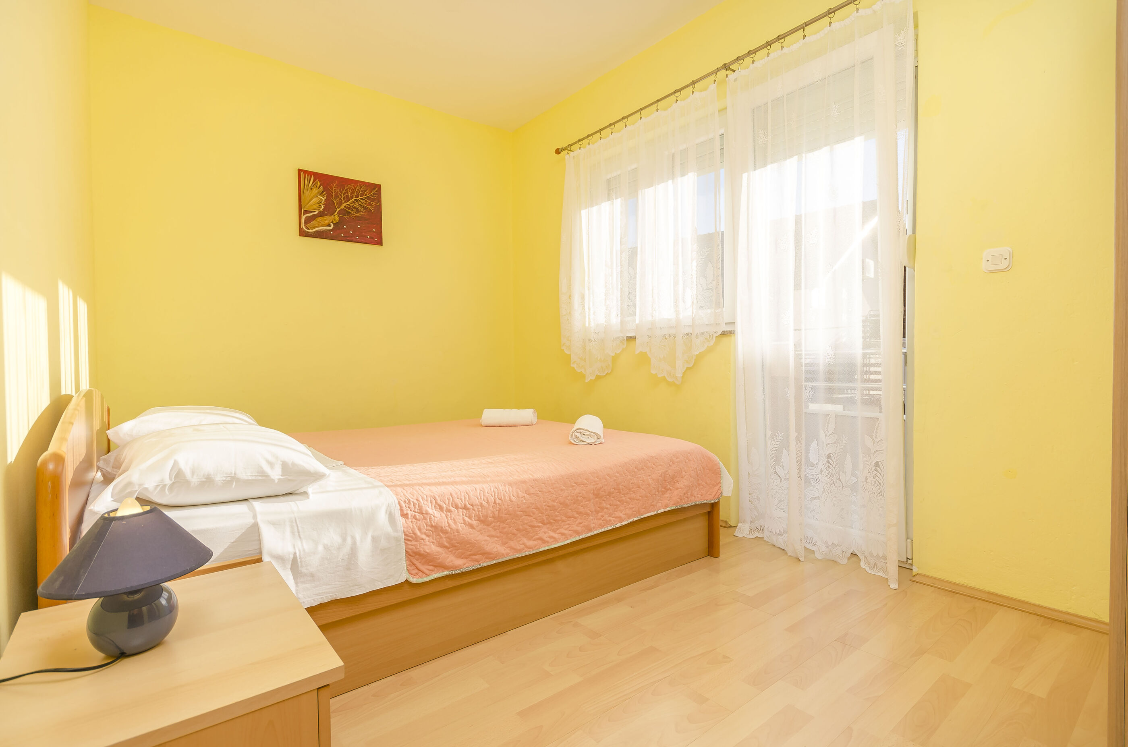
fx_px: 516
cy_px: 374
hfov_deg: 95.1
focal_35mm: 16
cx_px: 564
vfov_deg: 71.8
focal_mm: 11
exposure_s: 1/200
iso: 100
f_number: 7.1
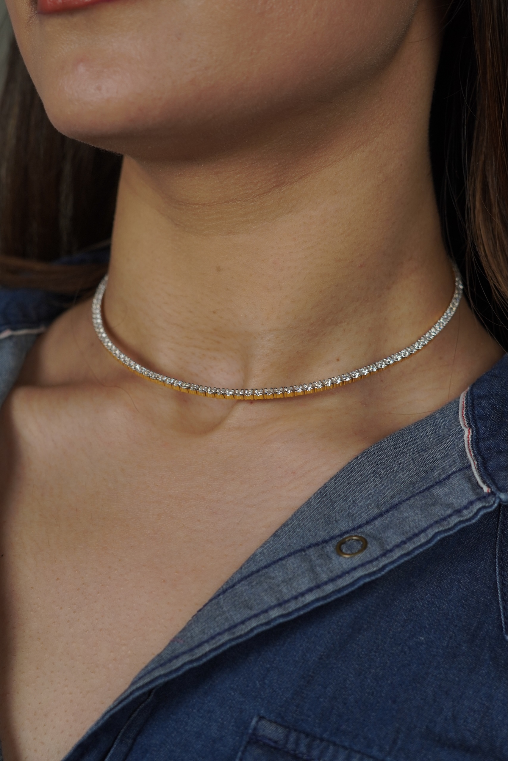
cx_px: 254
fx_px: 1587
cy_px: 380
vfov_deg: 27.0
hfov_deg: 18.2
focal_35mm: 75
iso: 400
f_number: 4.5
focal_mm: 50
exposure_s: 1/100
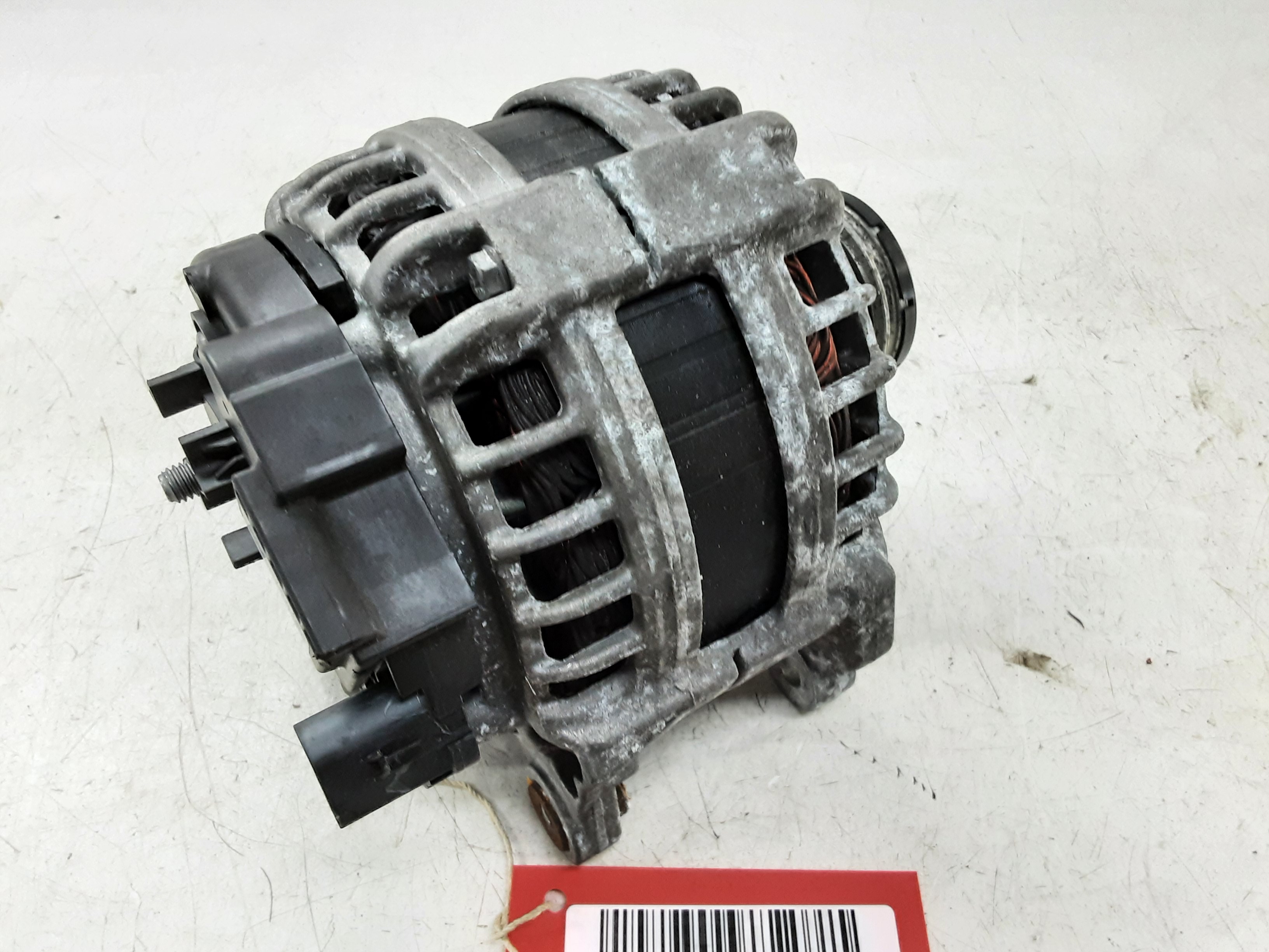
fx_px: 990
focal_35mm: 27
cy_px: 476
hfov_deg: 65.3
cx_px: 634
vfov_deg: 51.4
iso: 160
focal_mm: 2.91
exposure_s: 1/50
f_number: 1.9
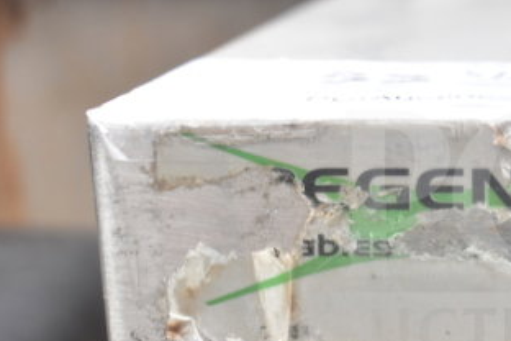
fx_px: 1291
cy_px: 240
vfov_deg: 15.0
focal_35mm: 91
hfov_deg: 21.7
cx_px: 491
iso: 200
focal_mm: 31
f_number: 5
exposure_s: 1/100
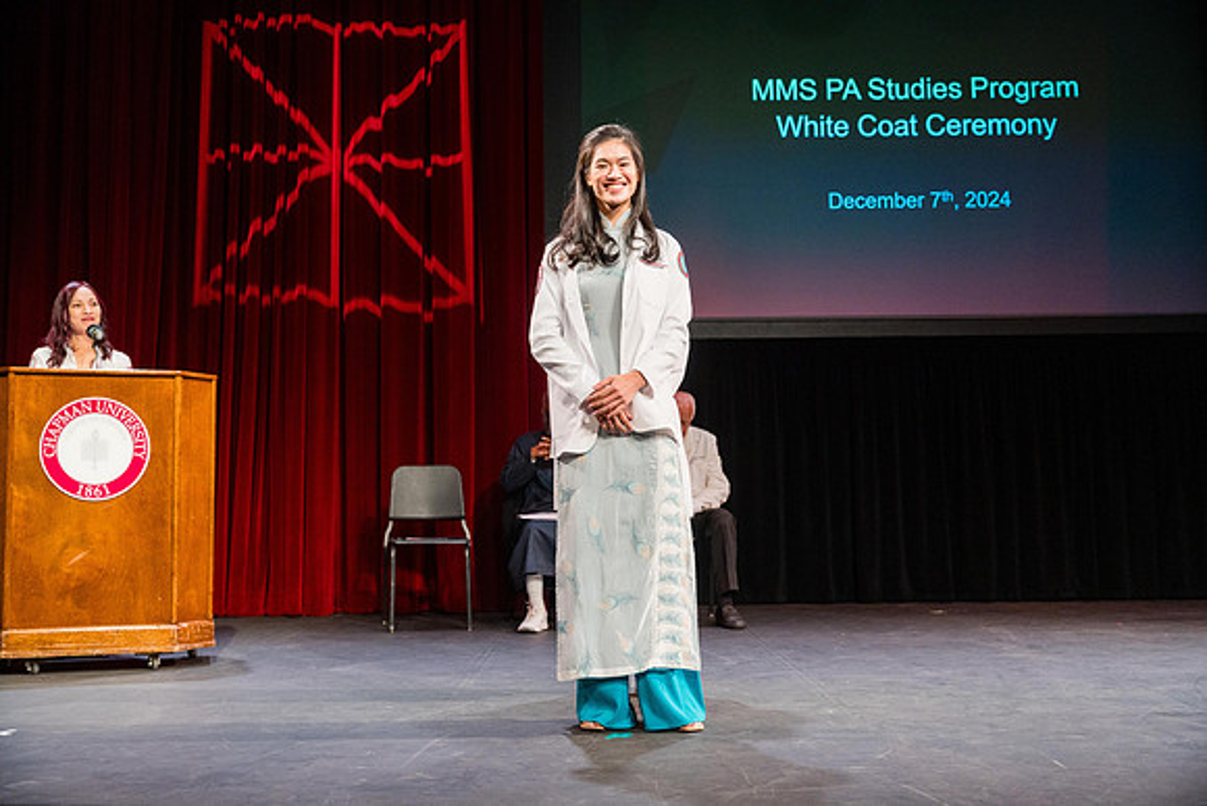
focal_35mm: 40
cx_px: 604
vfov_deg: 33.7
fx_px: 1331
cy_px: 403
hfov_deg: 48.8
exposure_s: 1/320
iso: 1250
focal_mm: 39.7
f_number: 3.5
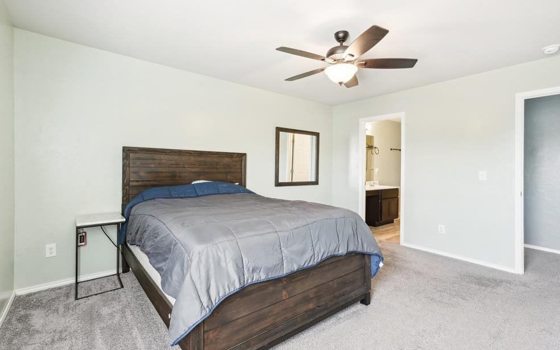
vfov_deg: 68.0
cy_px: 170
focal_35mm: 17
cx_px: 282
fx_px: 259
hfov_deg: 94.4
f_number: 8
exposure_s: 1/8
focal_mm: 16
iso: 400
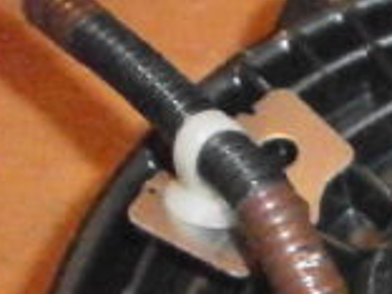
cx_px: 608
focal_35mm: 111
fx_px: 1257
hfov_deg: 16.1
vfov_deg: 12.5
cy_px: 482
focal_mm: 4.8
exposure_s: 1/30
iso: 1600
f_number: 2.9
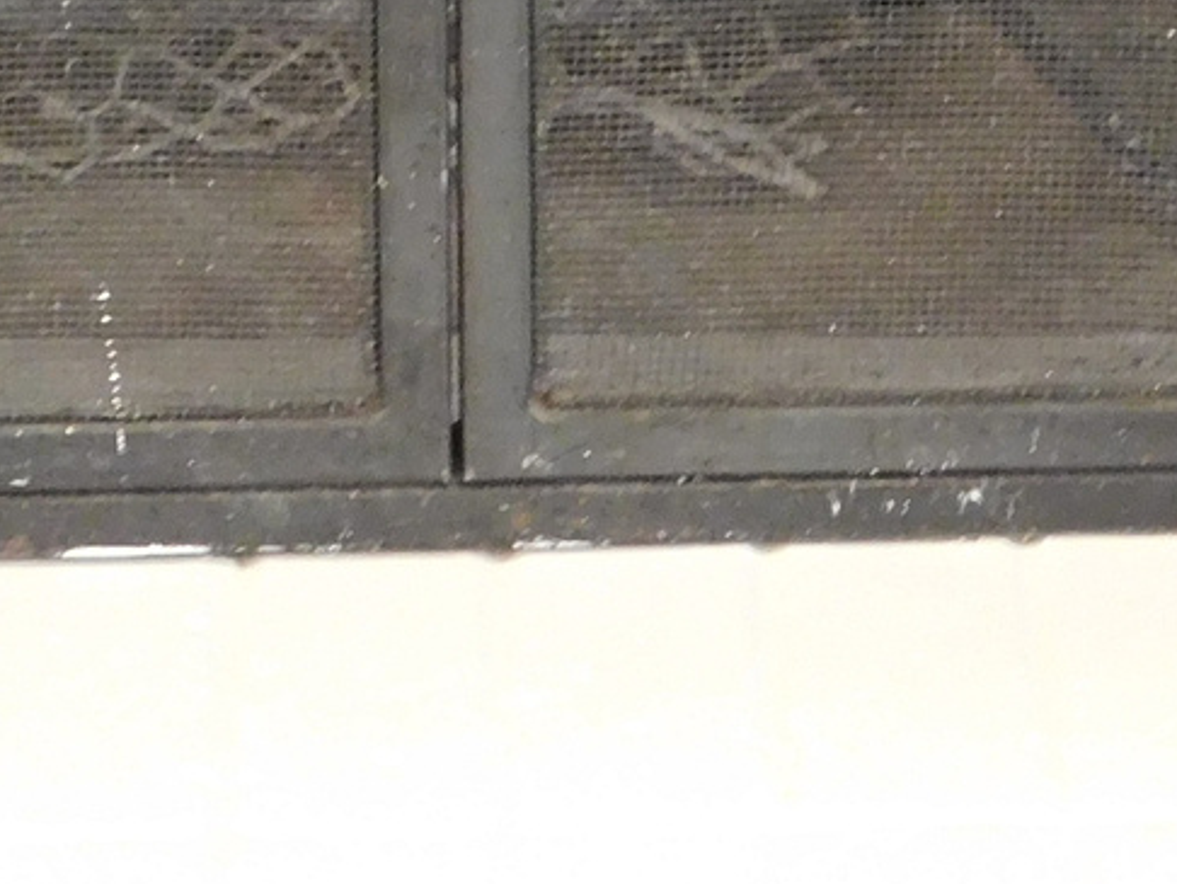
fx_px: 10172
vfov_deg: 4.9
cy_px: -397
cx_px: 443
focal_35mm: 299
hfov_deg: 6.6
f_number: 4.3
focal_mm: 12.6
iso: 400
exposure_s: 1/8
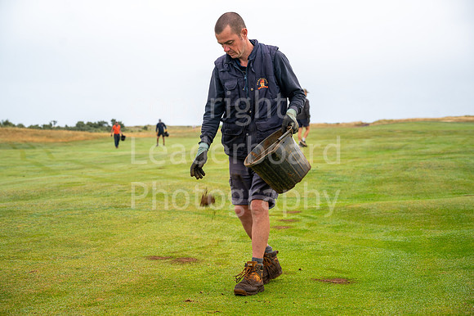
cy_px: 158
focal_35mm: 57
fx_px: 750
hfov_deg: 35.1
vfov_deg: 23.8
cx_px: 237
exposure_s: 1/125
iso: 160
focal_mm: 57
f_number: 4
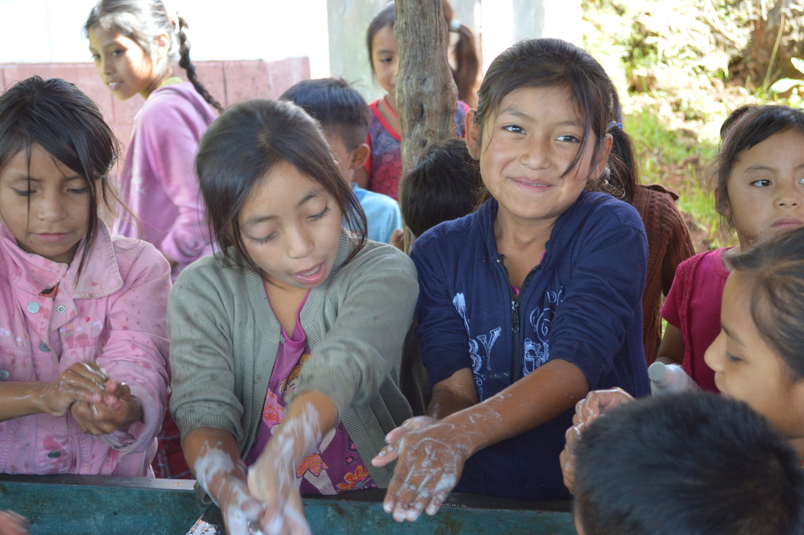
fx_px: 1339
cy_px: 268
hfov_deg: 33.4
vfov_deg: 22.6
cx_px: 402
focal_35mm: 60
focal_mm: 40
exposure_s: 1/60
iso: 400
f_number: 5.3
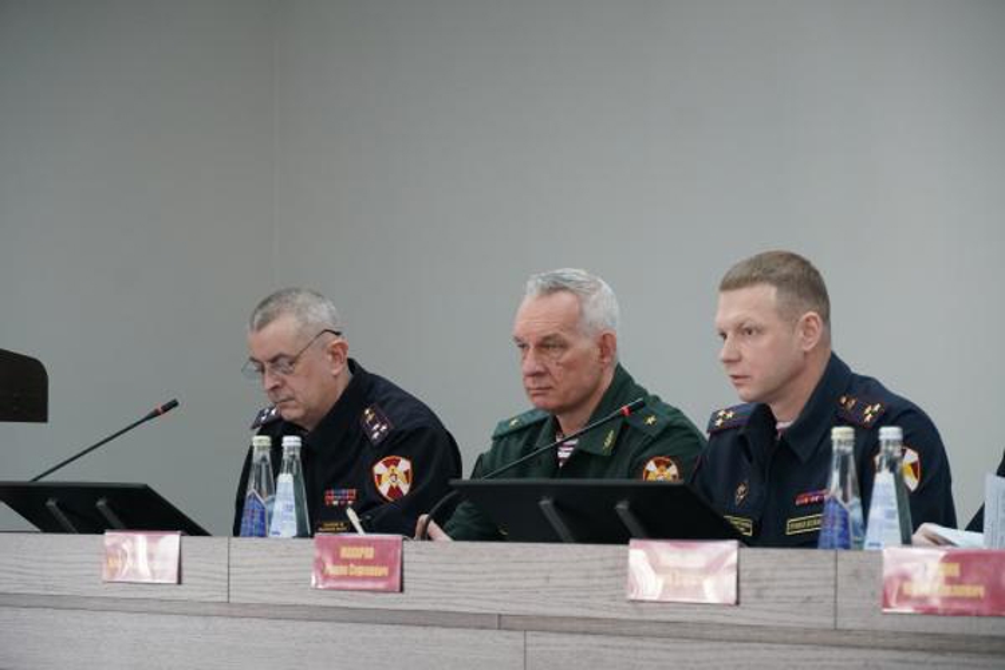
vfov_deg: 10.9
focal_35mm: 126
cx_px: 502
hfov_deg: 16.3
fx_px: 3517
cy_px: 335
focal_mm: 84
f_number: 5.6
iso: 2500
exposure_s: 1/160
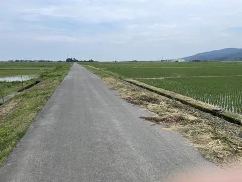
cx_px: 121
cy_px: 91
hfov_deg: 67.3
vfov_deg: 53.1
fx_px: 182
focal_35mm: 26
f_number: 1.6
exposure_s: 1/3125
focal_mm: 4.2
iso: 32
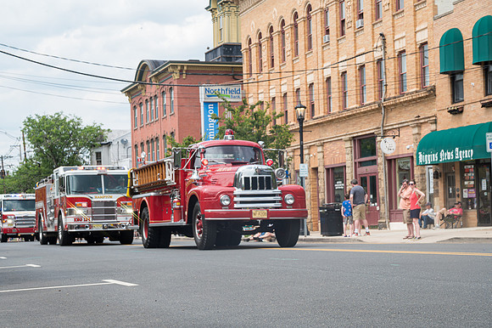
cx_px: 246
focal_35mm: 70
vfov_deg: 19.4
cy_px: 164
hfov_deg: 28.9
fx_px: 956
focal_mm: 70
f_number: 10
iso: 100
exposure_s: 1/100
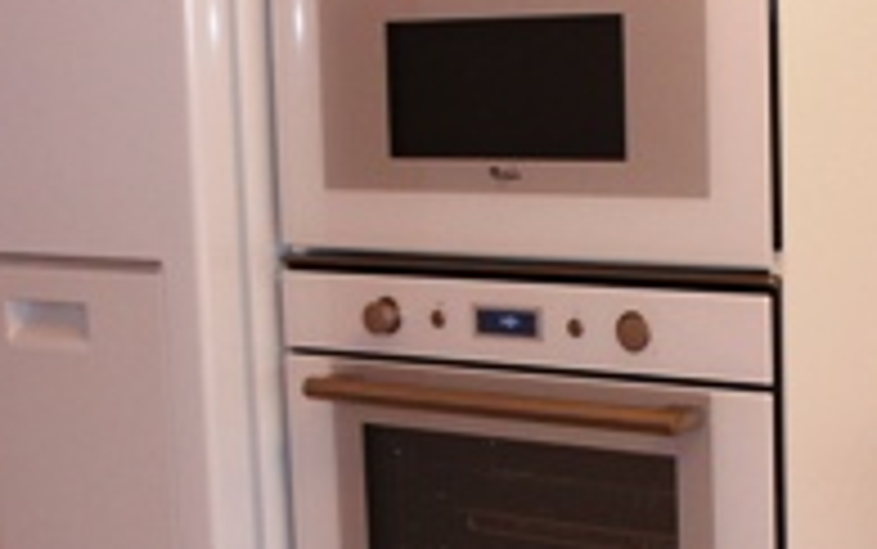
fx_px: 2152
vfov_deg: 14.5
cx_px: 652
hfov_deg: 22.8
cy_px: 421
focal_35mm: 90
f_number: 4
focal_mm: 18
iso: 800
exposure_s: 1/60
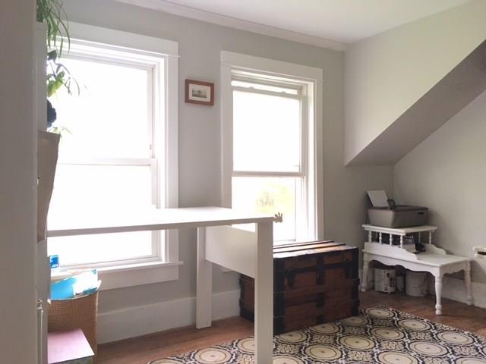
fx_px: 407
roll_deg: +1.8
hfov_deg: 61.7
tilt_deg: +0.3
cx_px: 243
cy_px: 182
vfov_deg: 48.2
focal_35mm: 29
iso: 200
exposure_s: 1/30
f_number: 2.2
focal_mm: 4.15
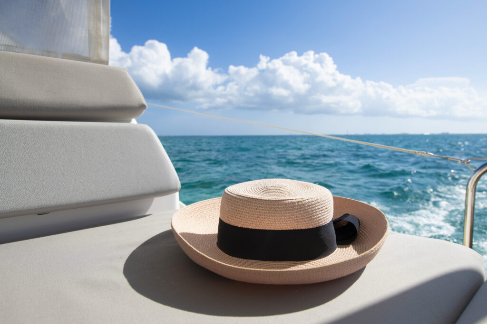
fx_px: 272
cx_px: 244
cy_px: 162
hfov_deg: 83.6
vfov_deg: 61.6
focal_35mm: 20
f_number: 6.3
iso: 500
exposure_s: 1/3200
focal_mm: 20
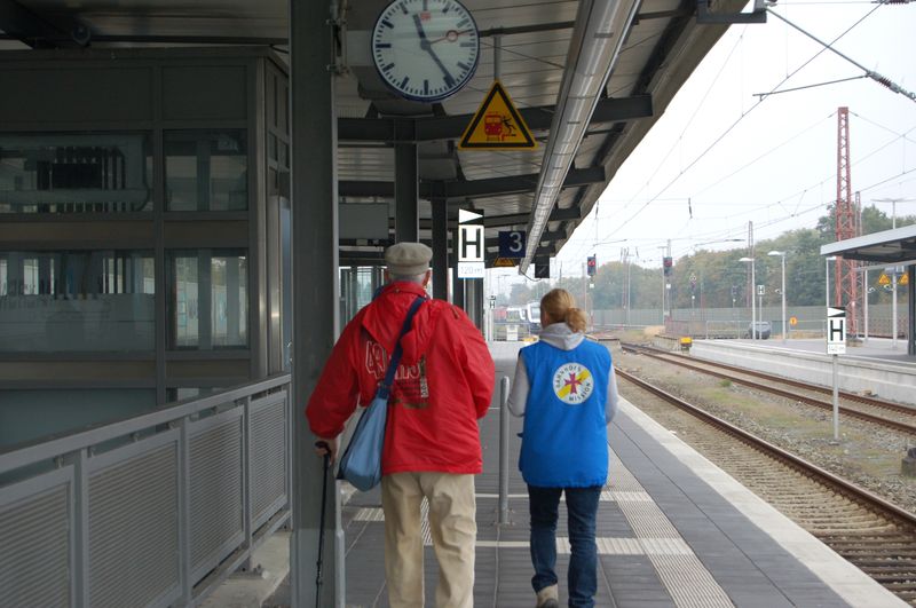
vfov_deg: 16.5
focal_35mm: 82
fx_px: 2096
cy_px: 304
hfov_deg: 24.7
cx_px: 458
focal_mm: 55
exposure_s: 1/250
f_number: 5.6
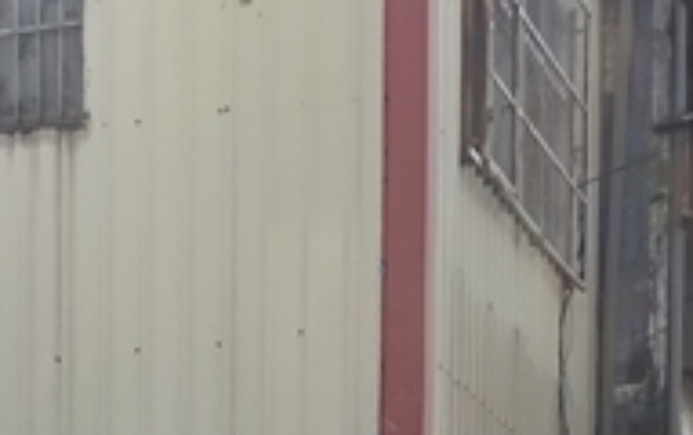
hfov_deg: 13.2
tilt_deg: -4.6
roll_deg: -0.8
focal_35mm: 155
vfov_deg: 7.6
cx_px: -65
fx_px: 2932
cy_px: 1204
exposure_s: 1/1143
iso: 20
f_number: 1.8
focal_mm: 3.99
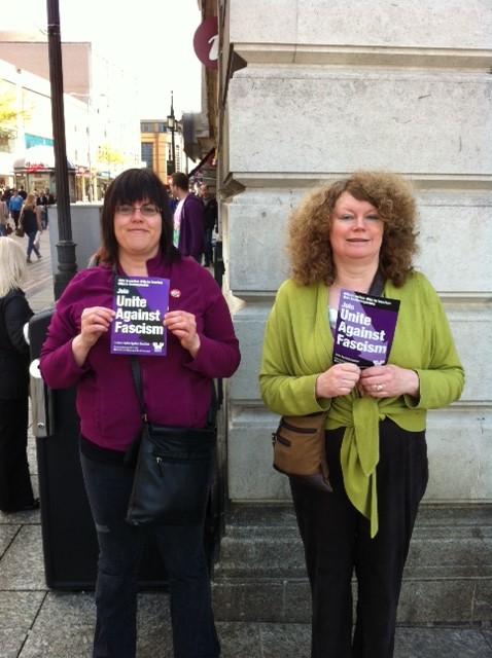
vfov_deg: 52.7
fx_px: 665
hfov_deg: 40.6
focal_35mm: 35
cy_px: 329
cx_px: 246
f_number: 2.8
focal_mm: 3.85
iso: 80
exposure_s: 1/239
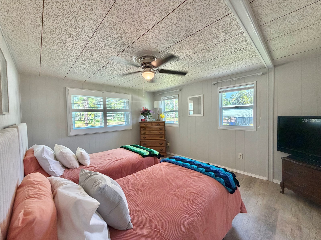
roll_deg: +1.9
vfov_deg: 85.7
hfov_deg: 102.1
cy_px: 120
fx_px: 130
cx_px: 160
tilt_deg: -1.8
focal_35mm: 14
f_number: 2.2
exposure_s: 1/60
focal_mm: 2.22
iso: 160
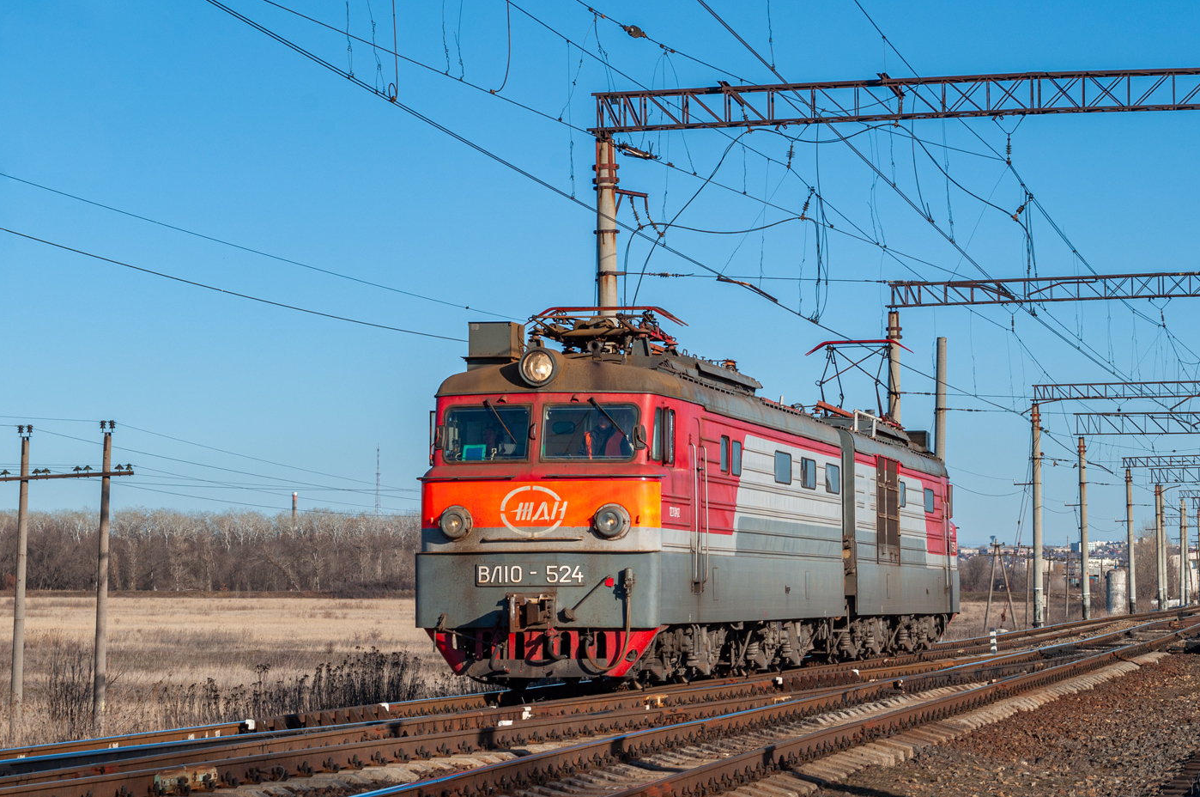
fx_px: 2947
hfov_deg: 23.0
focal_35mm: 89
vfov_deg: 15.4
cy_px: 413
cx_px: 626
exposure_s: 1/320
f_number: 10
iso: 100
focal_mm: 55
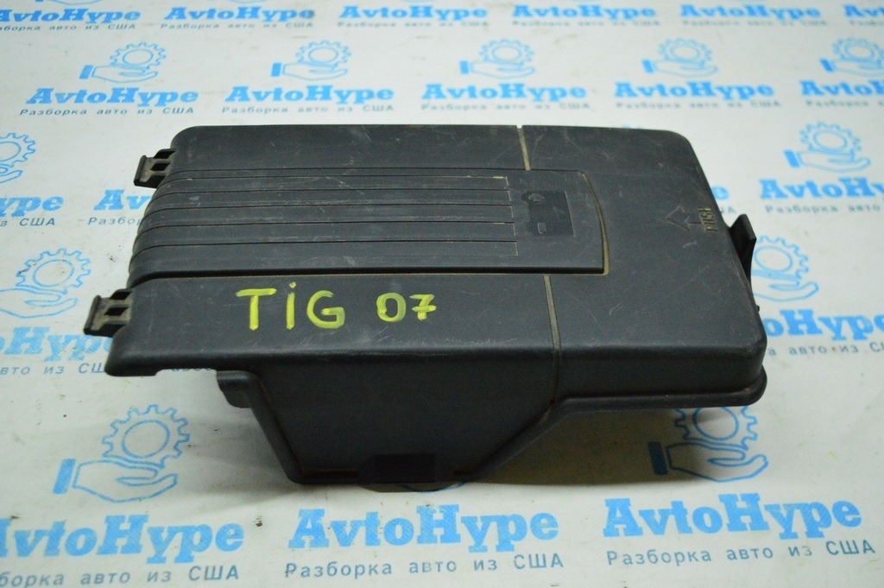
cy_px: 294
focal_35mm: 36
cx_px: 442
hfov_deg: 53.2
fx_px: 883
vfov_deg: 36.8
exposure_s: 1/800
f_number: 4
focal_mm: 24
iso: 6400
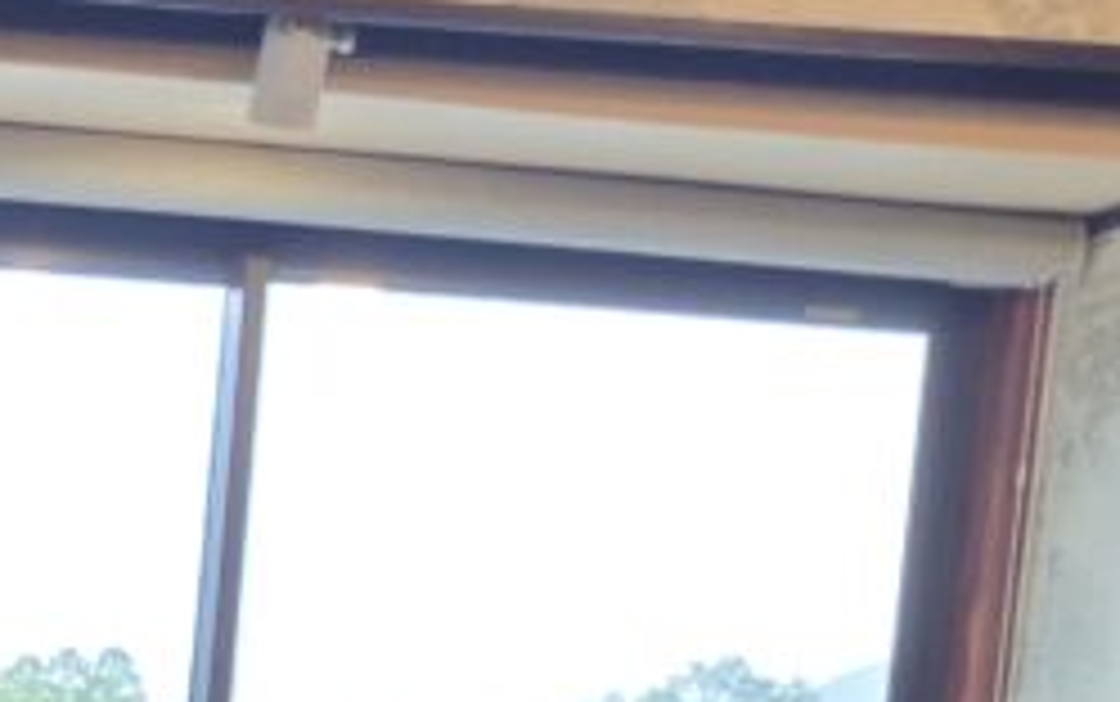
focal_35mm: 109
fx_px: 3329
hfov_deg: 17.3
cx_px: -526
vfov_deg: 10.7
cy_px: 1548
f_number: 2.2
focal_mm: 3.3
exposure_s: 1/120
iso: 250
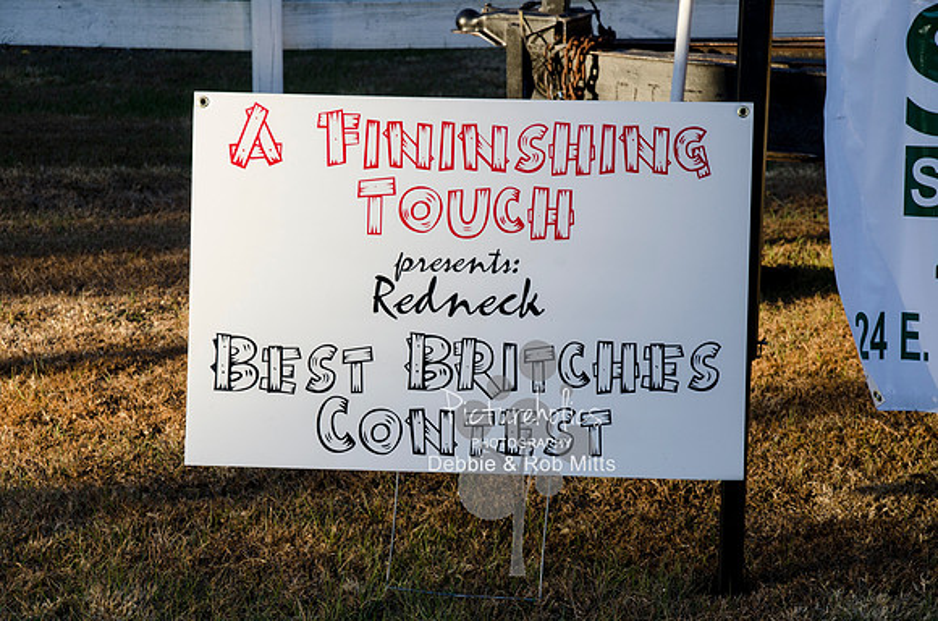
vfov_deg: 9.9
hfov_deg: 14.9
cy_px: 310
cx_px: 469
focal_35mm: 138
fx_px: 3588
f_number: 11
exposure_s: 1/160
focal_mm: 92
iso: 320
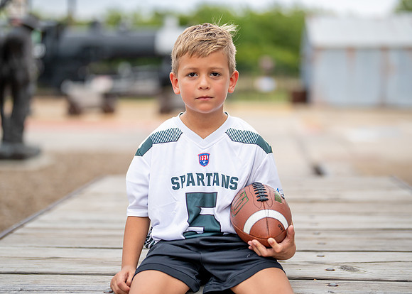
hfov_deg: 32.5
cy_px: 147
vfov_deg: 23.5
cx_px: 206
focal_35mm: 61
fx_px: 708
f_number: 1.2
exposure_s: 1/1250
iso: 400
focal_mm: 50
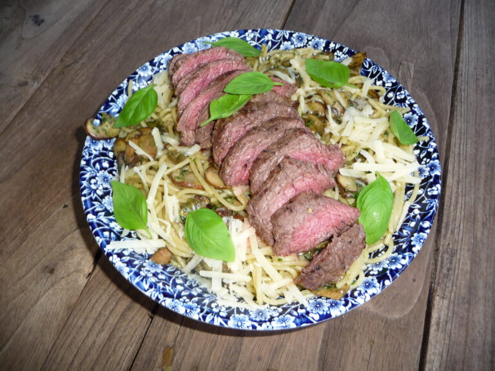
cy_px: 186
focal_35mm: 28
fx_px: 400
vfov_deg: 49.7
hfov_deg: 63.4
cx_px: 248
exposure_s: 1/30
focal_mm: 4.7
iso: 100
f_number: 3.3
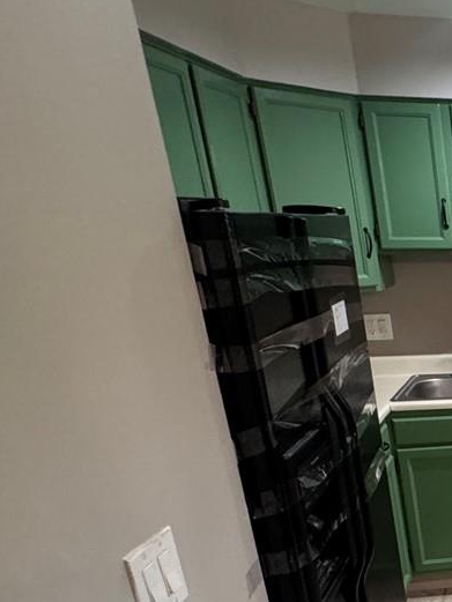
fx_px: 748
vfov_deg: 42.2
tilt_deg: -19.7
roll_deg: -2.0
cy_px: 468
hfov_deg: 23.2
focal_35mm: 43
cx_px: 755
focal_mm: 2.22
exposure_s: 1/60
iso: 320
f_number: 2.2
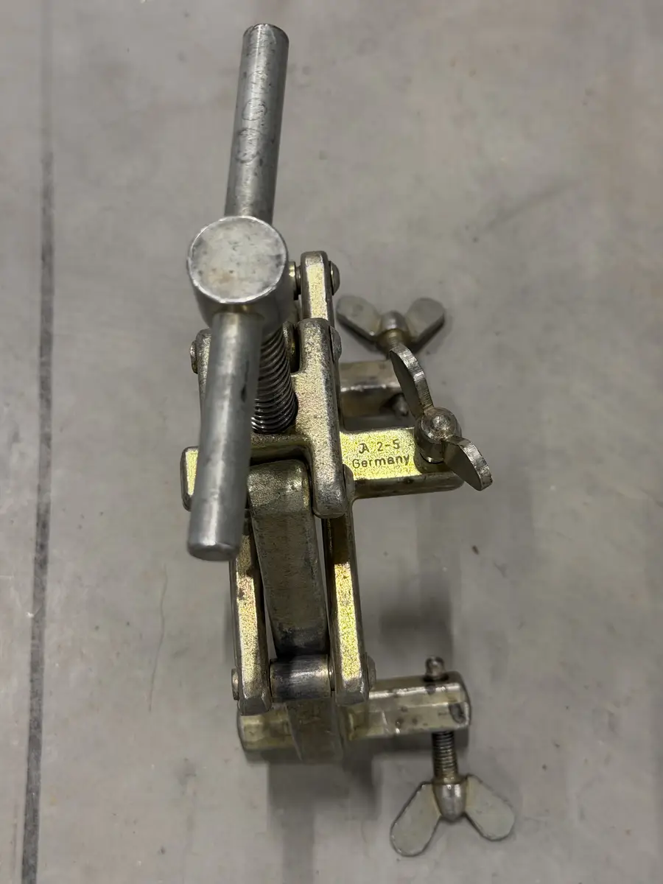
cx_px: 332
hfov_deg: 30.3
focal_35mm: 48
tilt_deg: -69.4
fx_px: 1226
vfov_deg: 39.7
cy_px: 442
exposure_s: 1/50
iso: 200
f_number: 1.78
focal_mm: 6.76
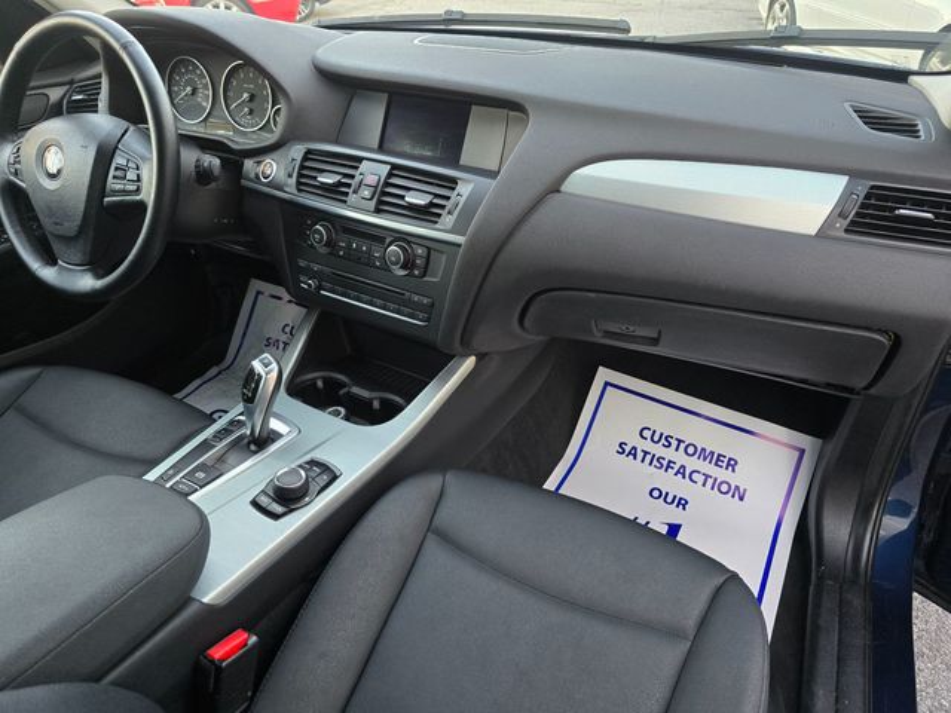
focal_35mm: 23
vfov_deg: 58.9
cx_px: 476
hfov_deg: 73.9
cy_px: 356
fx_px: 632
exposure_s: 1/120
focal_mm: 6.3
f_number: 1.7
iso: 500
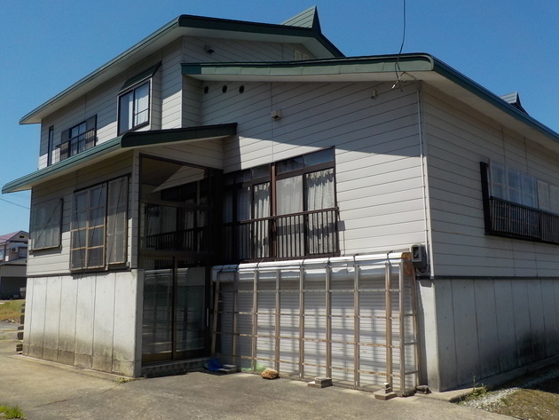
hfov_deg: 59.9
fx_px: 485
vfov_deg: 46.8
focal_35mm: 30
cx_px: 280
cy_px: 210
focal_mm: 4.1
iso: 125
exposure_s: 1/1250
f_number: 3.3
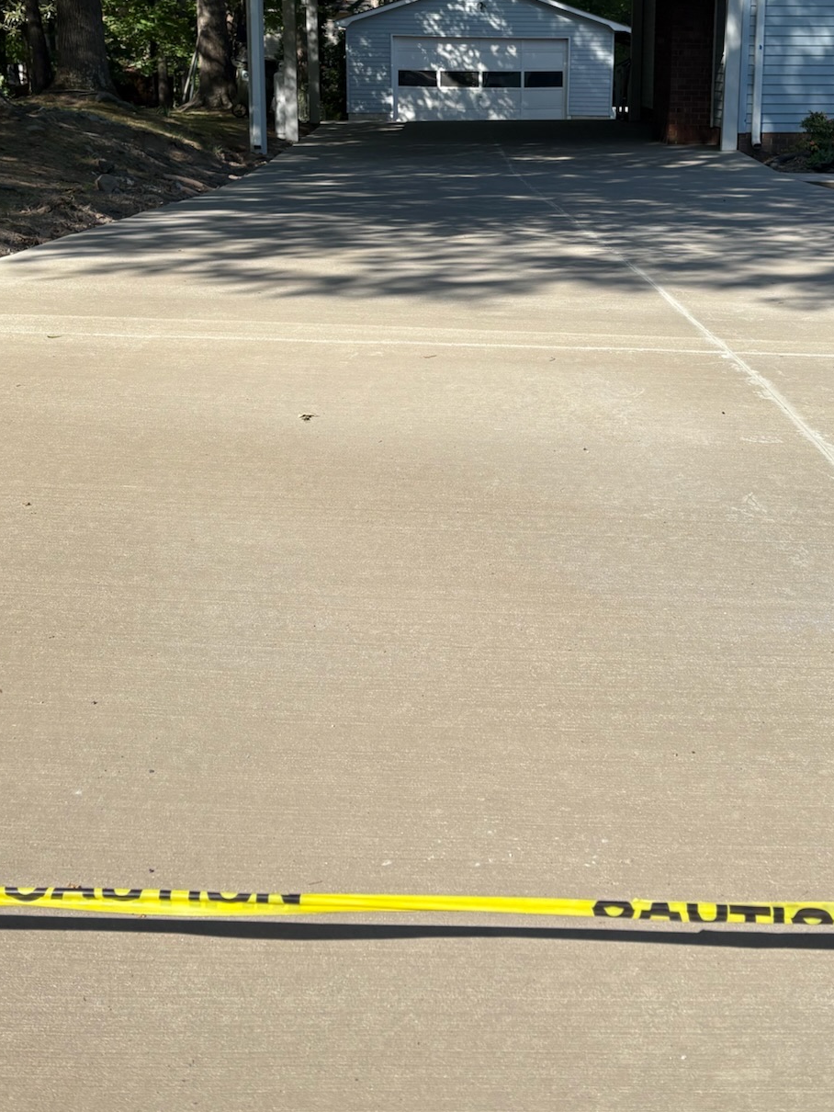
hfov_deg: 32.7
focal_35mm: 44
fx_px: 1413
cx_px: 516
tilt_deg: -8.6
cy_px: 270
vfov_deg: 41.6
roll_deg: +0.3
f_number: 1.6
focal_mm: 5.96
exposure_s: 1/2985
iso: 50
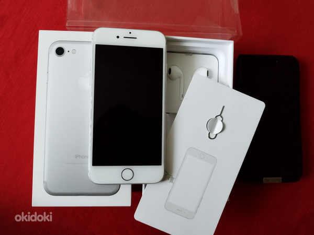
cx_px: 157
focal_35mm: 24
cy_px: 118
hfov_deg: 71.6
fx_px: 218
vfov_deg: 56.8
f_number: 1.89
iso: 3400
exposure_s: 1/16.7
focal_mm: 5.89
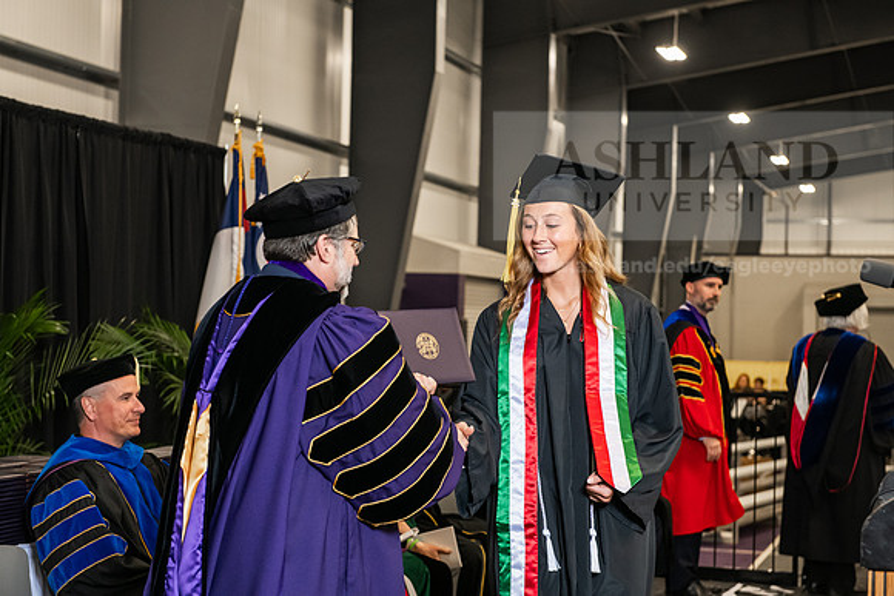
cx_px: 447
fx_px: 1739
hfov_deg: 28.8
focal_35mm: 70
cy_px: 298
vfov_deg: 19.5
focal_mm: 70
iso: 2500
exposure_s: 1/200
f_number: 5
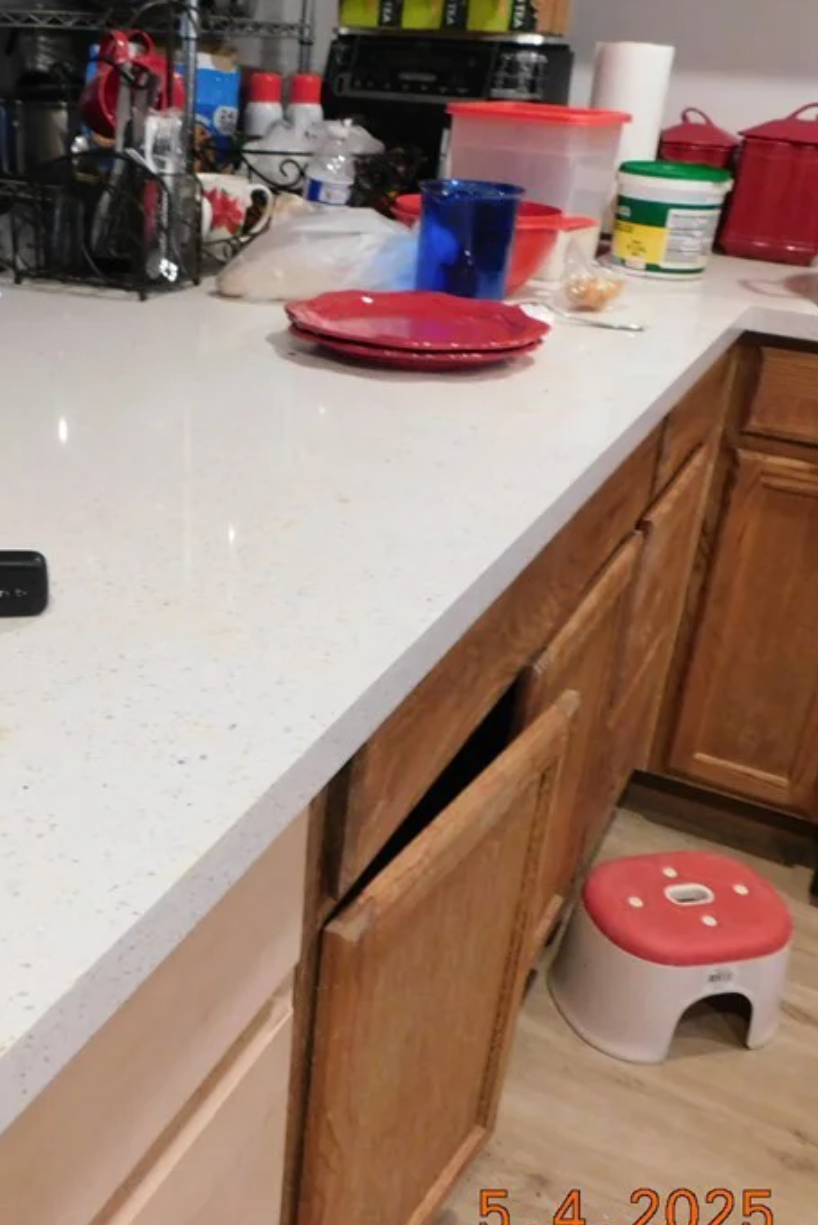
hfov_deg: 36.3
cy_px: 667
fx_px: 1226
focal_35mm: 36
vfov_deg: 53.0
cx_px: 231
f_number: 3
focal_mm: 4
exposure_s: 1/30
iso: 400
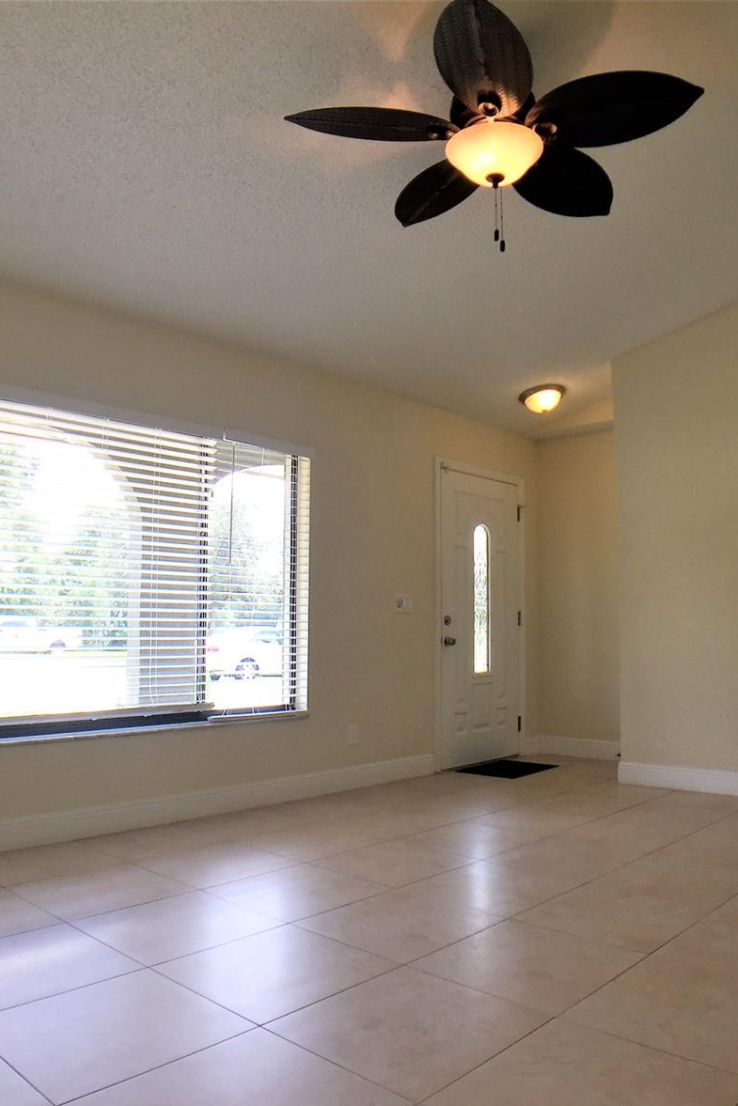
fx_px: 1260
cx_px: 463
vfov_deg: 47.4
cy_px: 563
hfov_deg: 32.5
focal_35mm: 41
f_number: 2.2
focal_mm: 4.15
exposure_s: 1/120
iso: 32
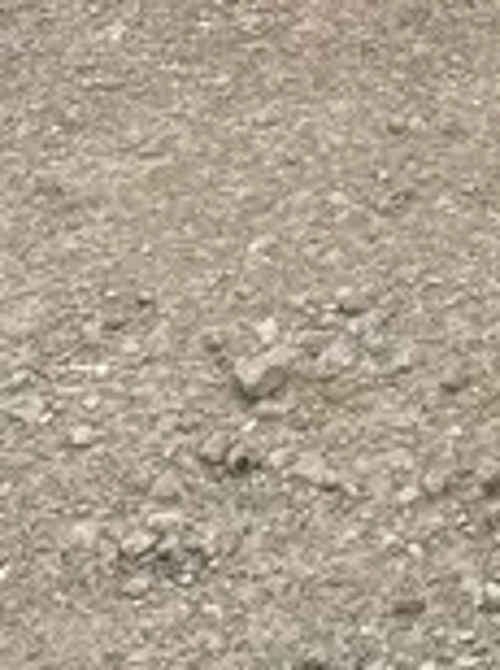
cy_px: -781
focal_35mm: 124
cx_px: 1078
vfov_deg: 13.1
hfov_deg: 10.7
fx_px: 2395
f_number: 1.6
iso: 50
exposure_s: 1/7299
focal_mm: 4.2
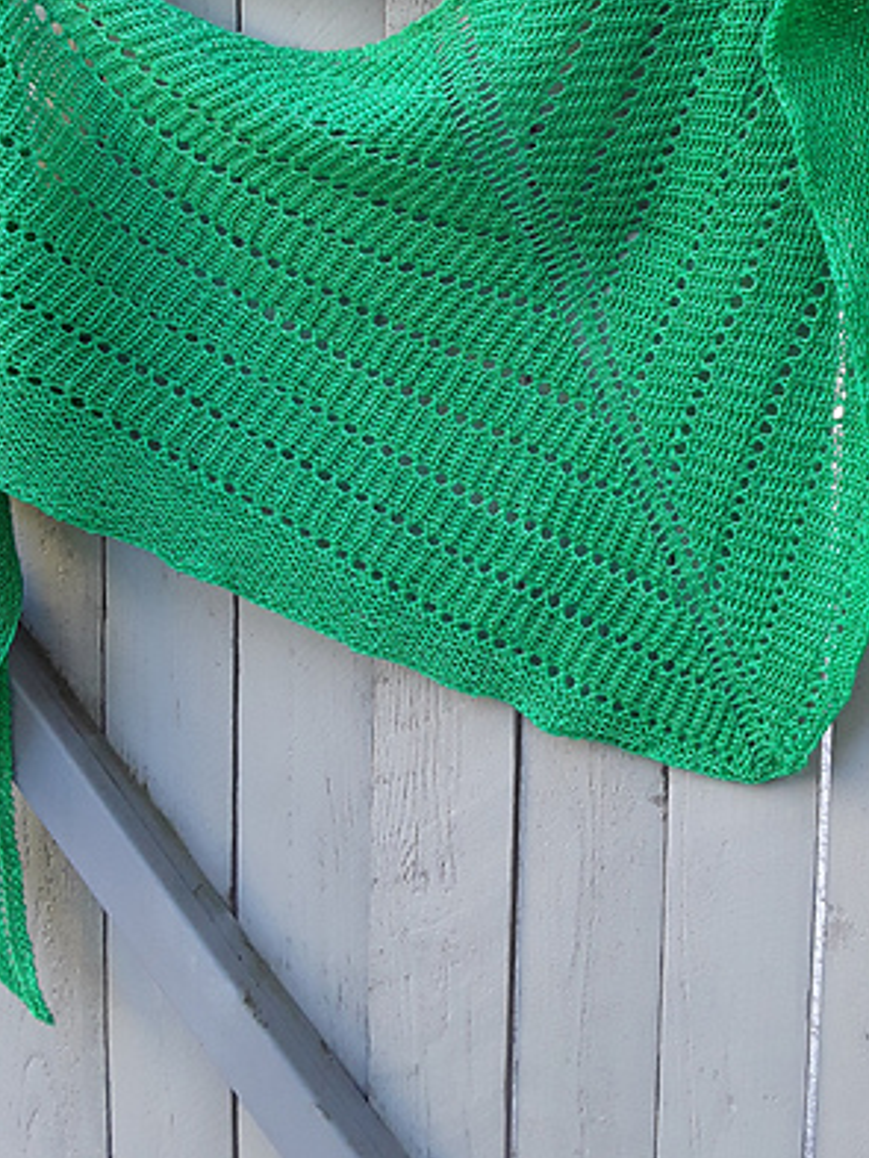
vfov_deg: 41.2
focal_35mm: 44
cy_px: 242
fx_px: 1472
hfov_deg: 32.8
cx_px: 498
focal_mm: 2.91
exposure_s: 1/100
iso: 50
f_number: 1.9
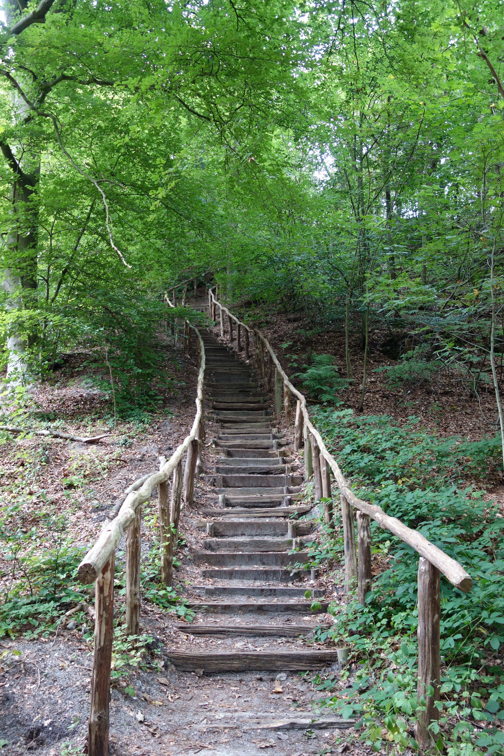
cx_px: 246
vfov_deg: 63.6
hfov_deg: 45.0
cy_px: 389
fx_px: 609
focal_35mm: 29
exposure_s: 1/50
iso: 125
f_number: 1.8
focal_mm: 10.4
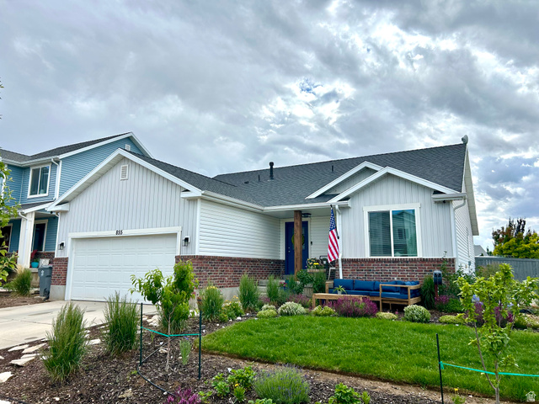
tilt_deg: +9.7
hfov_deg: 67.3
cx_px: 270
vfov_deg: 53.1
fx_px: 405
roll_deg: -0.5
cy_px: 202
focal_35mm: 26
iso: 50
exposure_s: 1/5587
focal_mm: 5.7
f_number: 1.5
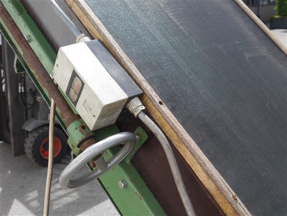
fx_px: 332
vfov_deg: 36.0
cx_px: 144
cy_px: 108
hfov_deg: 46.8
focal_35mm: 40
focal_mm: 20
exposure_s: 1/250
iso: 160
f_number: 7.1
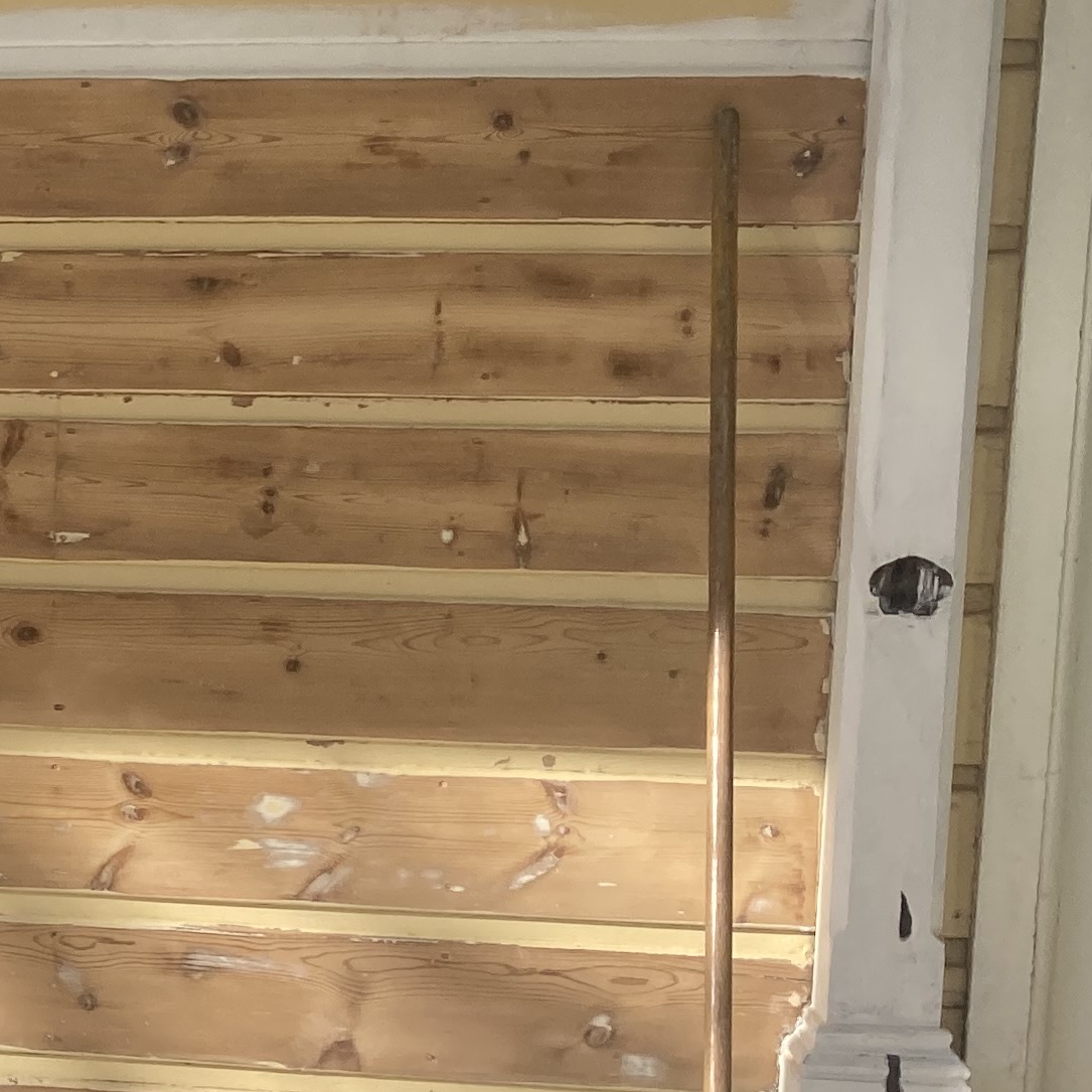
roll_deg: -0.1
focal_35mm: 92
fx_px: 3284
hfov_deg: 16.6
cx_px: -691
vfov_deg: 18.9
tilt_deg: -7.3
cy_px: 574
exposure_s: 1/979
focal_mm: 3.99
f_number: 1.8
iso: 20
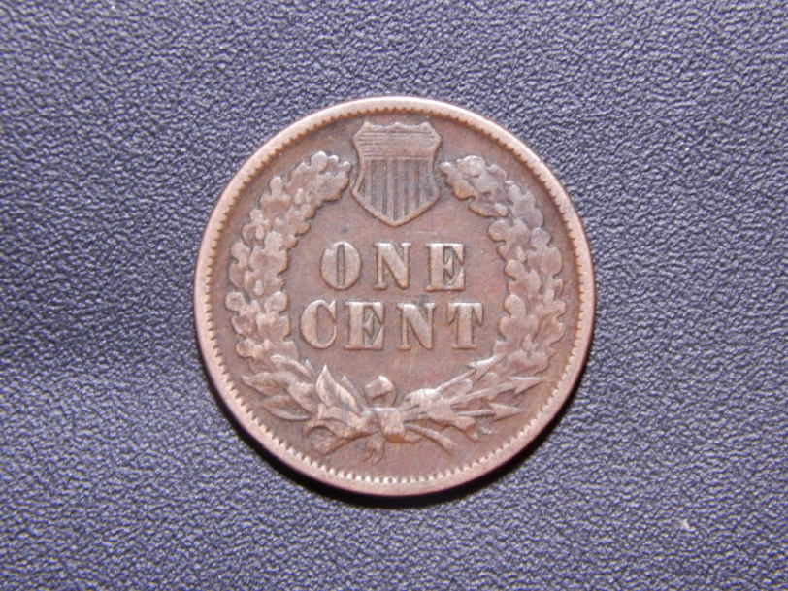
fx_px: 4143
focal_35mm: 182
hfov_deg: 10.9
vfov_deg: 8.2
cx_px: 394
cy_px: 296
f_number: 5.3
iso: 560
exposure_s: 1/15
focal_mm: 32.8
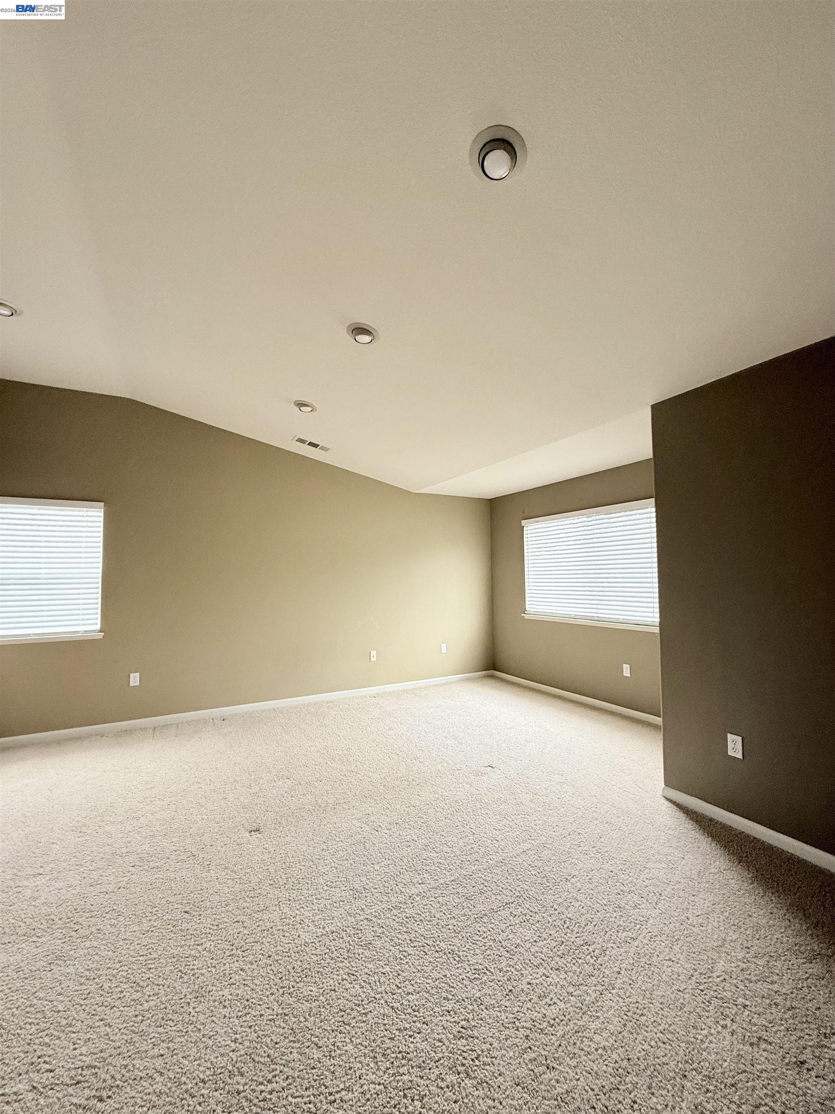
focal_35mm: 14
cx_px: 418
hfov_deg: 85.7
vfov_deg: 102.1
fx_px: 450
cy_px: 557
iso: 160
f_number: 2.2
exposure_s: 1/99
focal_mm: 2.22
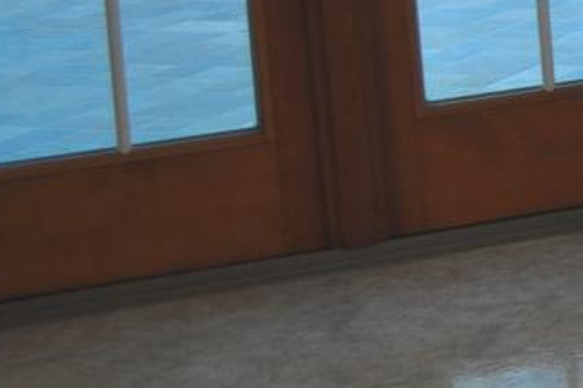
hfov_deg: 9.3
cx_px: 1796
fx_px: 2768
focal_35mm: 171
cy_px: -318
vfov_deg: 7.8
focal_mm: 18
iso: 320
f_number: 3.5
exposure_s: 1/30
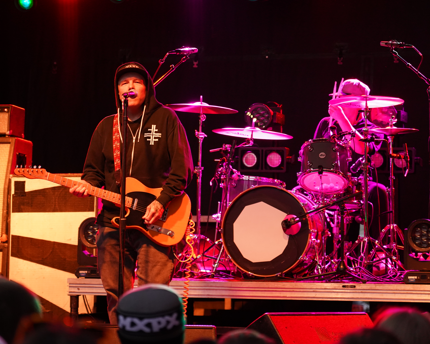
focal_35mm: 119
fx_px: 1515
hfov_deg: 16.2
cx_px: 180
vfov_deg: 13.0
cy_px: 173
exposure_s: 1/160
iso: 4000
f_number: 4
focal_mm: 105
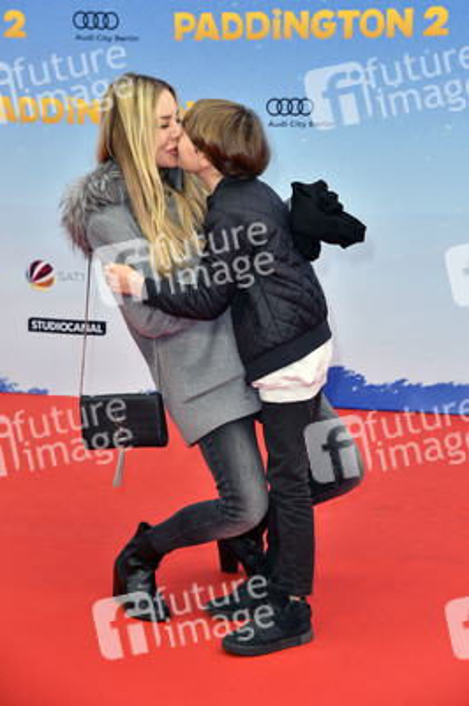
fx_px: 1370
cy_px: 353
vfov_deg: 28.9
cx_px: 234
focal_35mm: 70
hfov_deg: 19.4
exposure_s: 1/200
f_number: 5.6
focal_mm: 70
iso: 640
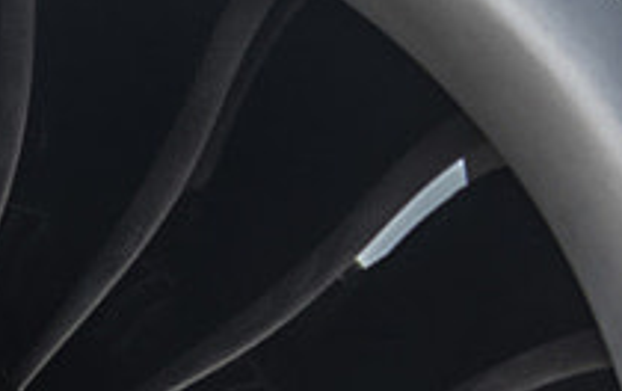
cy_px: 524
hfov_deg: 1.2
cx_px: 121
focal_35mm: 1685
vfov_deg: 0.8
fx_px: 28607
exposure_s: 1/160
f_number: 9
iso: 400
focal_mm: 145
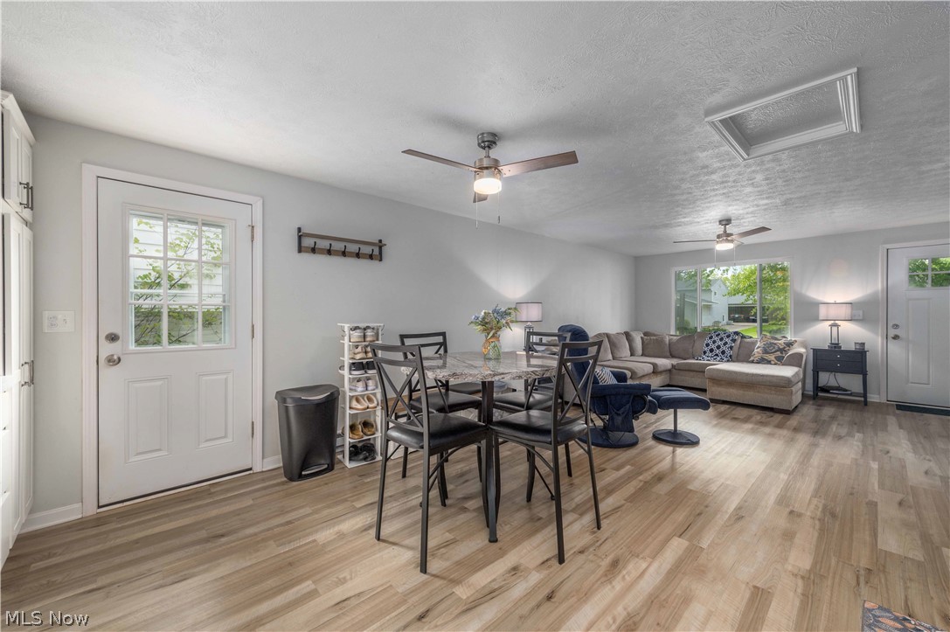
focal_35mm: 14
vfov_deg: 81.1
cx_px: 475
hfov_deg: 104.3
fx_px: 369
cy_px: 316
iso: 160
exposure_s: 1/60
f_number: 9
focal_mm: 14
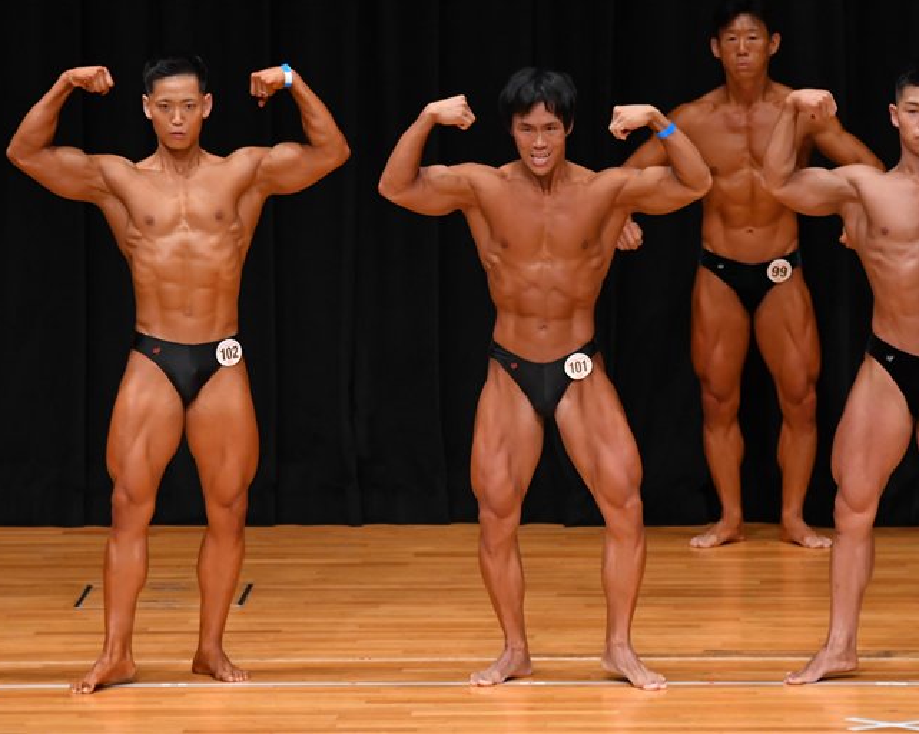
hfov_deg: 6.3
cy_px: 366
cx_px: 444
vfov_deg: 5.1
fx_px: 8319
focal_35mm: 306
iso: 3200
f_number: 5.6
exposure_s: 1/400
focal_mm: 180
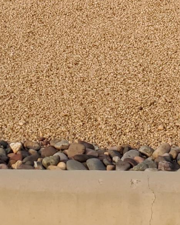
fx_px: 865
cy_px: -167
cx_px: 109
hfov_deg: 11.9
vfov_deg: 13.4
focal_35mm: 130
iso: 50
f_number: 1.5
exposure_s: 1/1735
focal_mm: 4.3
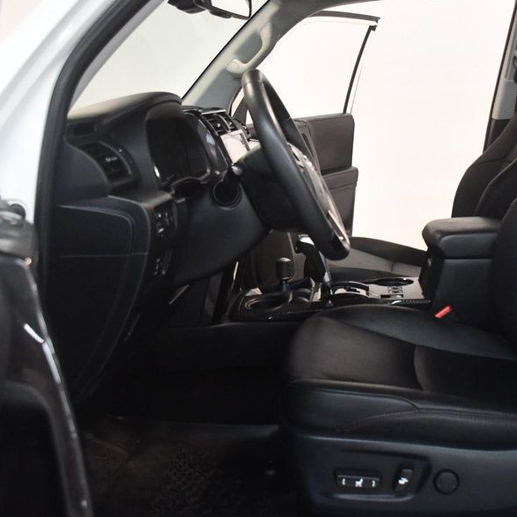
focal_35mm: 40
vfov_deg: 41.8
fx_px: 676
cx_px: 274
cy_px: 233
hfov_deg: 41.8
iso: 3200
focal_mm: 18
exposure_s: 1/125
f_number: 3.5
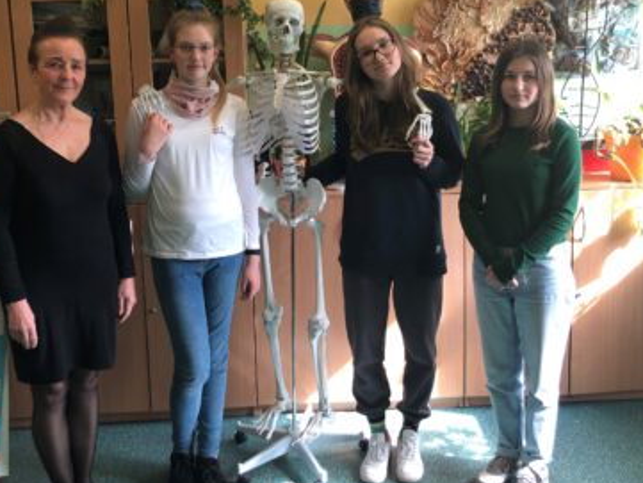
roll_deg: +0.2
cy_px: 232
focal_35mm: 31
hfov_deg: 58.3
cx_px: 331
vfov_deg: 45.5
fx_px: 576
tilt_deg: -9.1
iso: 25
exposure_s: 1/50
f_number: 1.8
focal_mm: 3.99
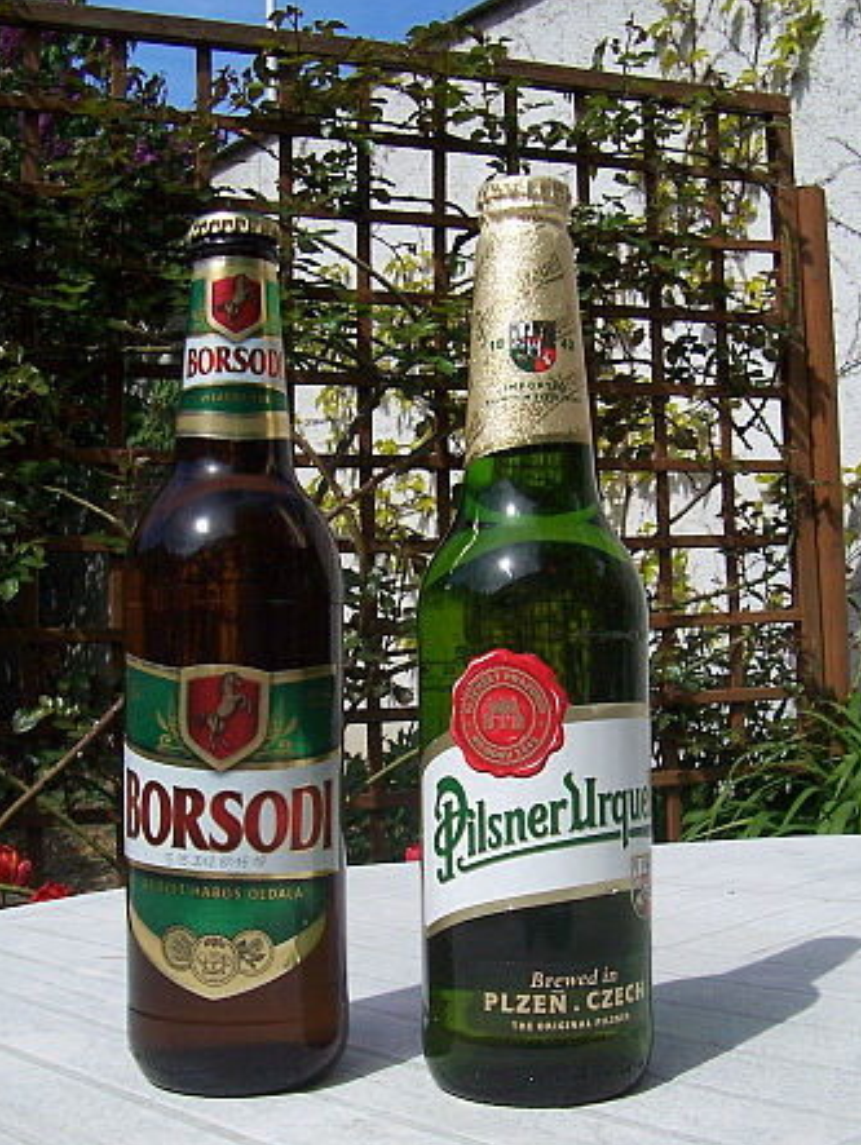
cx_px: 434
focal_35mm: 46
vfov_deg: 41.2
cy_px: 600
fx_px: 1523
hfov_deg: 31.6
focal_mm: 5.6
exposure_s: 1/500
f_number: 5.6
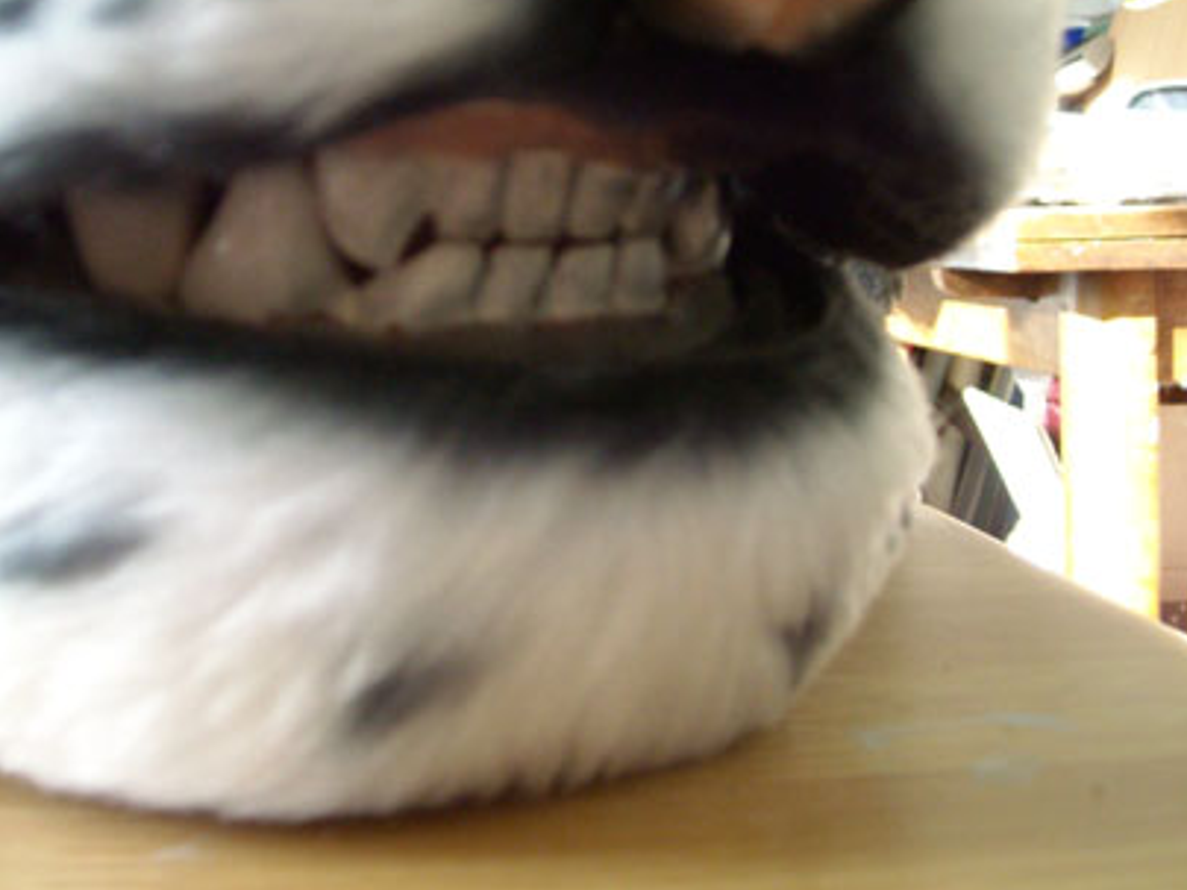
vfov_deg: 27.8
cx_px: 385
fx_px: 1783
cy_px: 288
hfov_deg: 36.4
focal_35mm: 52
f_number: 2.8
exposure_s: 1/60
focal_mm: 5.7
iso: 322
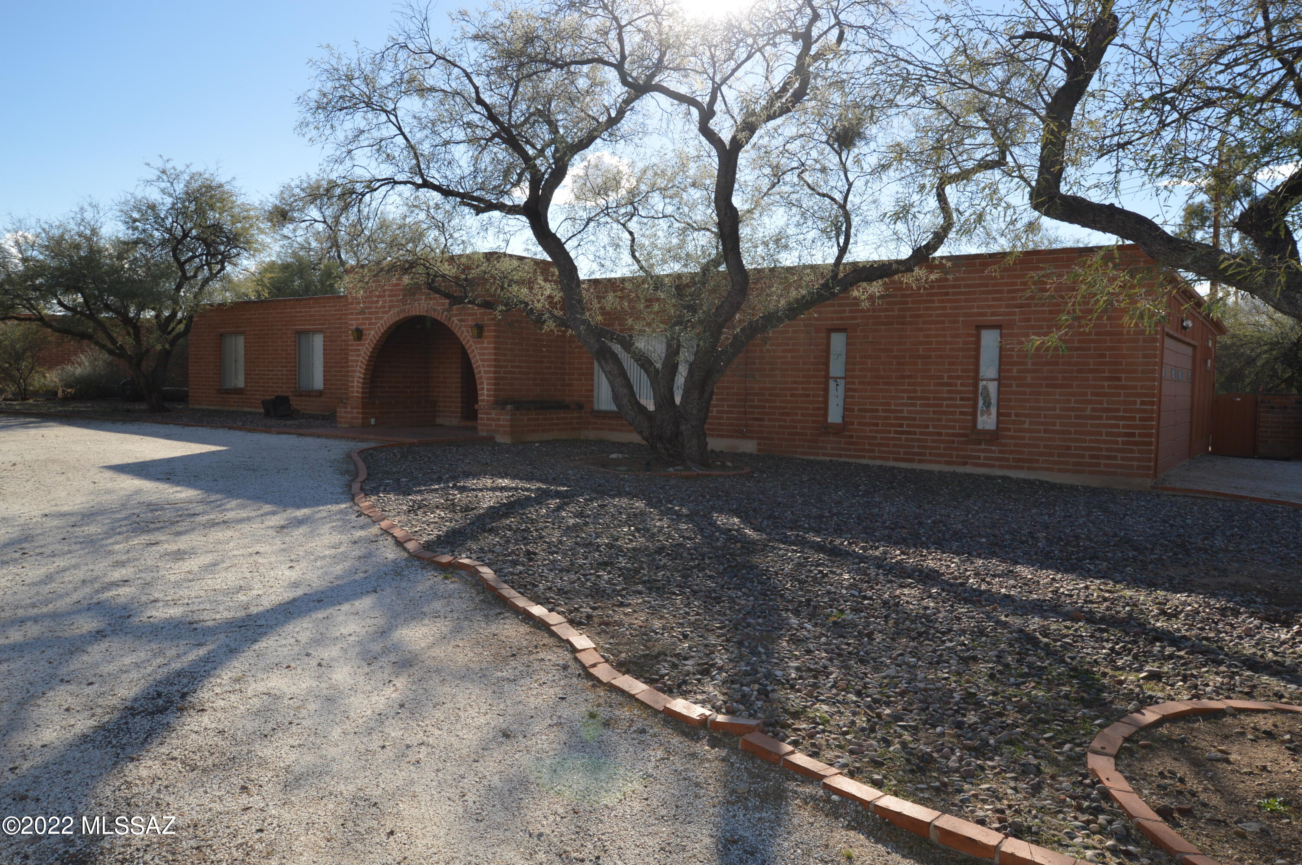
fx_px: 921
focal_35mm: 26
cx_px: 651
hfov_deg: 70.5
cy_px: 432
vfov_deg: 50.3
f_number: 7.1
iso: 100
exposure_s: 1/200
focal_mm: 17
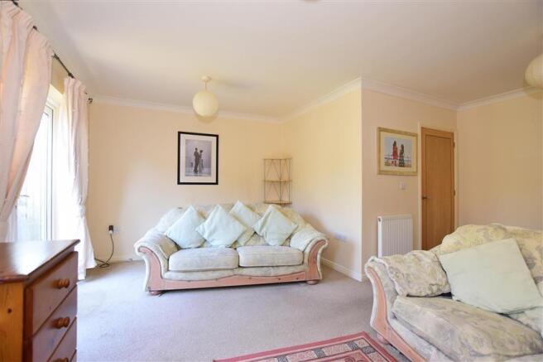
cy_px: 181
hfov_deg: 100.4
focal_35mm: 15
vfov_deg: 77.3
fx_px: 226
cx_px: 272
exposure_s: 1/25
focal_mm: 10
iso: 200
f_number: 5
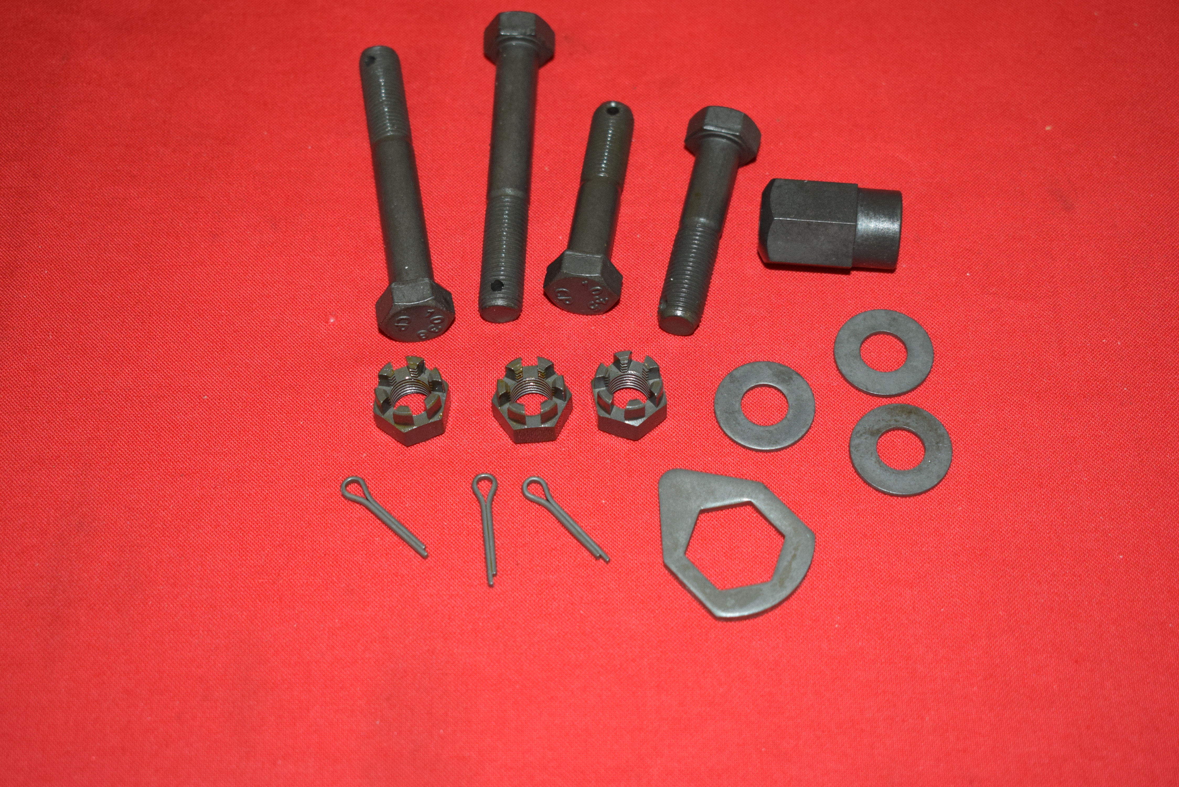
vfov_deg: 23.8
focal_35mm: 57
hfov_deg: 35.0
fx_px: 1867
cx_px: 590
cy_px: 394
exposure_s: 1/200
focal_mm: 38
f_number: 5
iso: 1250
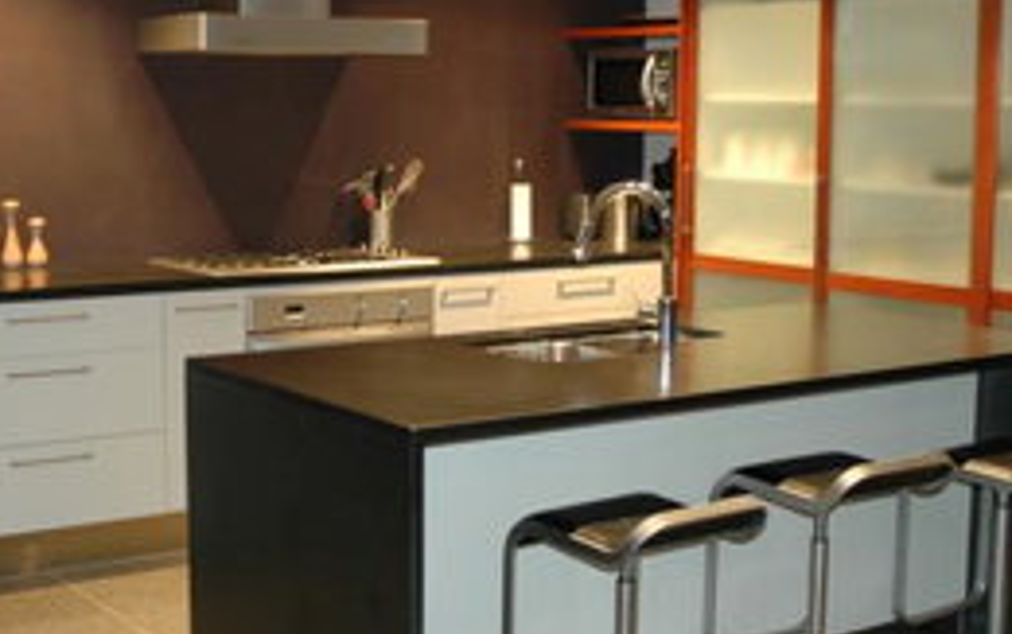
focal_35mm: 62
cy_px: 266
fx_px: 1711
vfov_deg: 21.0
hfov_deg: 32.9
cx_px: 455
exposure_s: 1/2.5
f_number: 3.8
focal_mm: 22
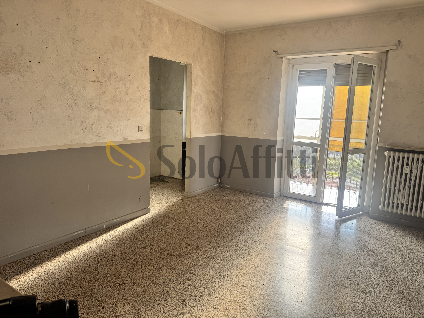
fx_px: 294
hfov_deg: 71.6
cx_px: 212
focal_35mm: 24
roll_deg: -2.2
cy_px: 159
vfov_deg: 56.8
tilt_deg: -8.4
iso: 80
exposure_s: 1/325
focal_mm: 6.76
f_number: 1.78
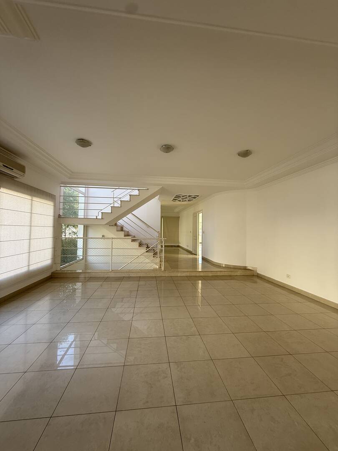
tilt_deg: +2.4
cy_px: 226
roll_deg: -2.6
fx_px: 182
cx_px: 169
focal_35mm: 14
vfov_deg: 102.1
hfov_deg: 85.7
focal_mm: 2.22
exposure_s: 1/99
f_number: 2.2
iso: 64
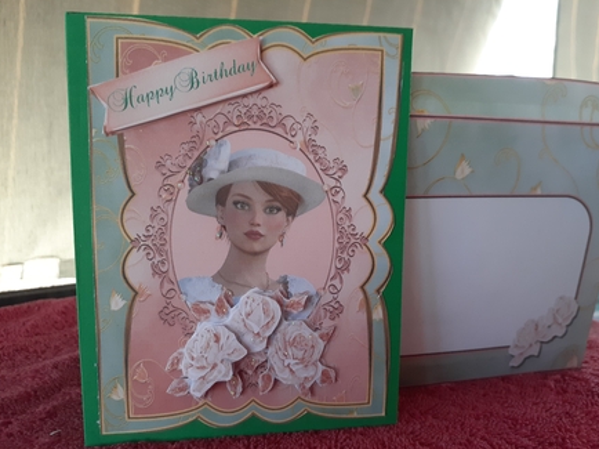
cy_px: 229
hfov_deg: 63.5
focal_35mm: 28
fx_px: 484
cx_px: 309
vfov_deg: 49.7
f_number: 1.9
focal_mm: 3.6
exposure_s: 1/50
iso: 100
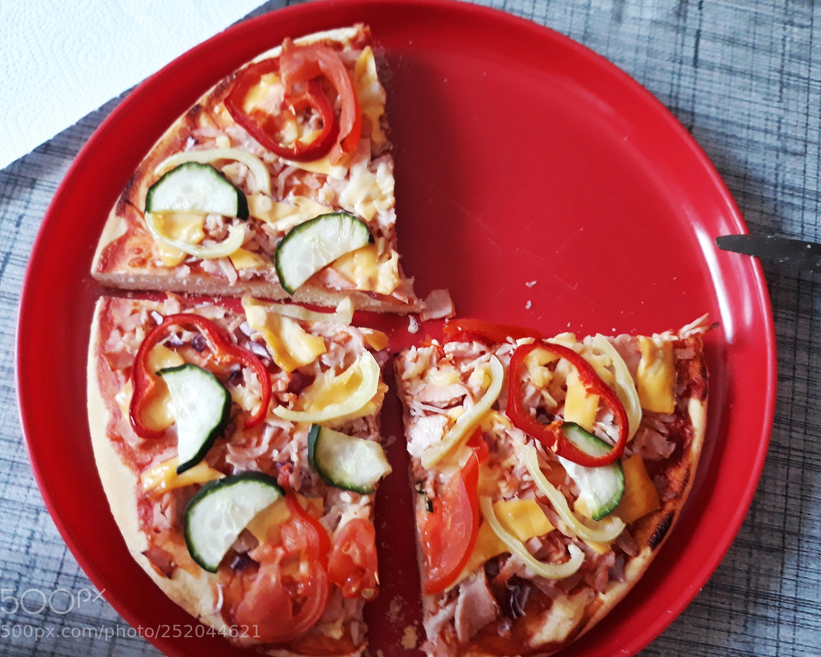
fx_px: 705
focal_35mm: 29
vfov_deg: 50.0
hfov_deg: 60.4
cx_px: 417
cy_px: 337
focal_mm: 3.71
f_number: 1.7
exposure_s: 1/20
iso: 200
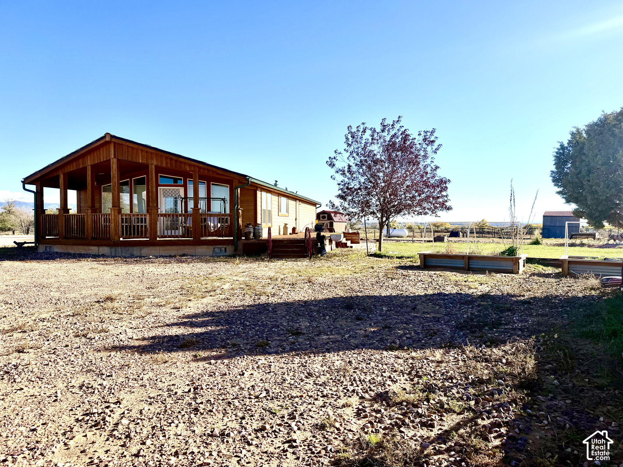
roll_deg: +0.5
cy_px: 234
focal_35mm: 24
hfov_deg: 71.6
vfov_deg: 56.8
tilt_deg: -1.8
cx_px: 312
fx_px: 432
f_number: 1.78
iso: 80
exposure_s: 1/3953
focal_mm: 6.76
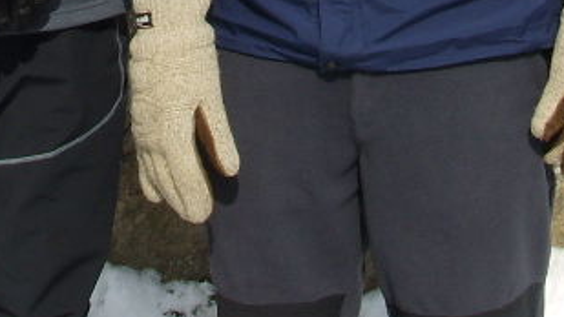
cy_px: -253
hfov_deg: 15.2
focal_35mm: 141
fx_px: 2109
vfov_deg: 8.3
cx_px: 239
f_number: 6.3
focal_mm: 6.6
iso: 50
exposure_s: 1/350
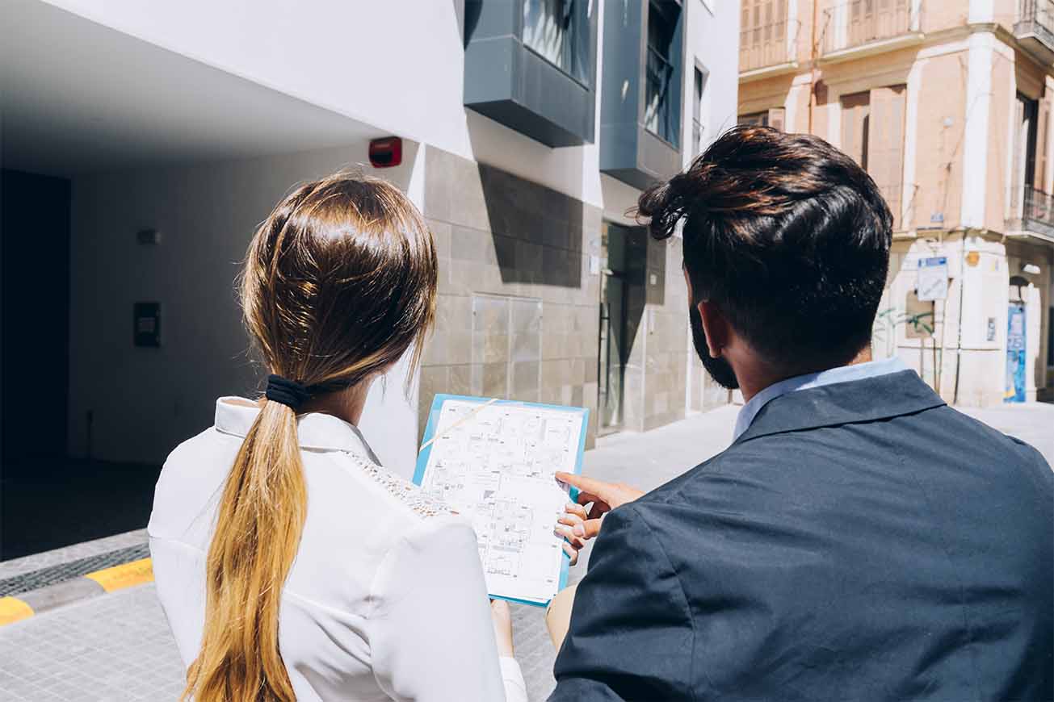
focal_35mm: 29
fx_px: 849
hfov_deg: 63.7
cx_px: 527
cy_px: 351
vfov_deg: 45.0
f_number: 6.3
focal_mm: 29
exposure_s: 1/160
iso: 50
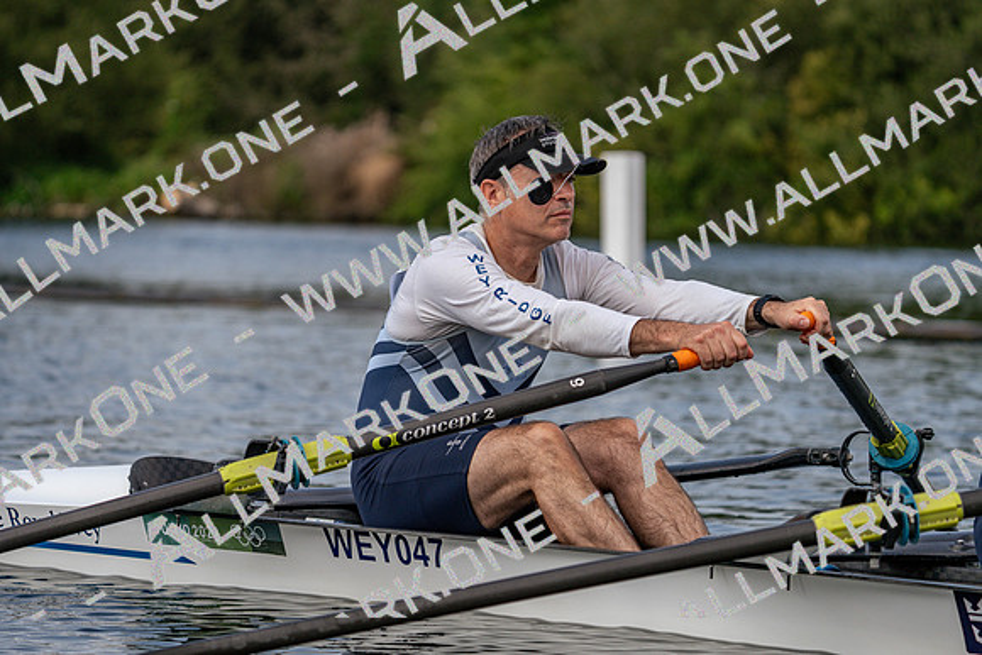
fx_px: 5457
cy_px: 328
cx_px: 491
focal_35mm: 200
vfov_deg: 6.9
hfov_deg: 10.3
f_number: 5.6
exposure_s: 1/1600
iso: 320
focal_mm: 200
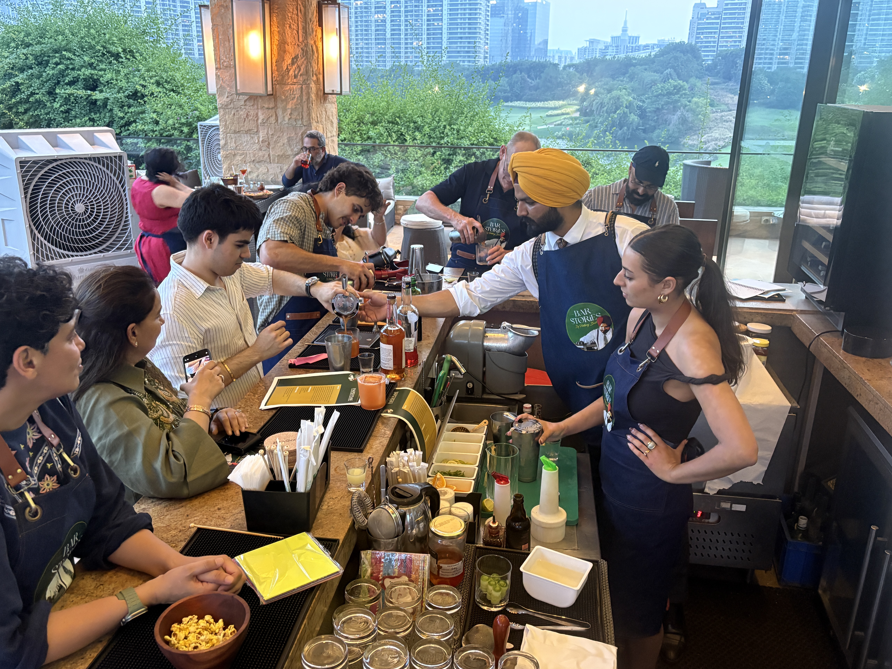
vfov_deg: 48.2
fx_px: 747
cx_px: 431
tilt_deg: -18.6
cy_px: 322
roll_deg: -0.1
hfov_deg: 61.6
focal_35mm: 29
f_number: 1.6
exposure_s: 1/25
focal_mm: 5.96
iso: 500
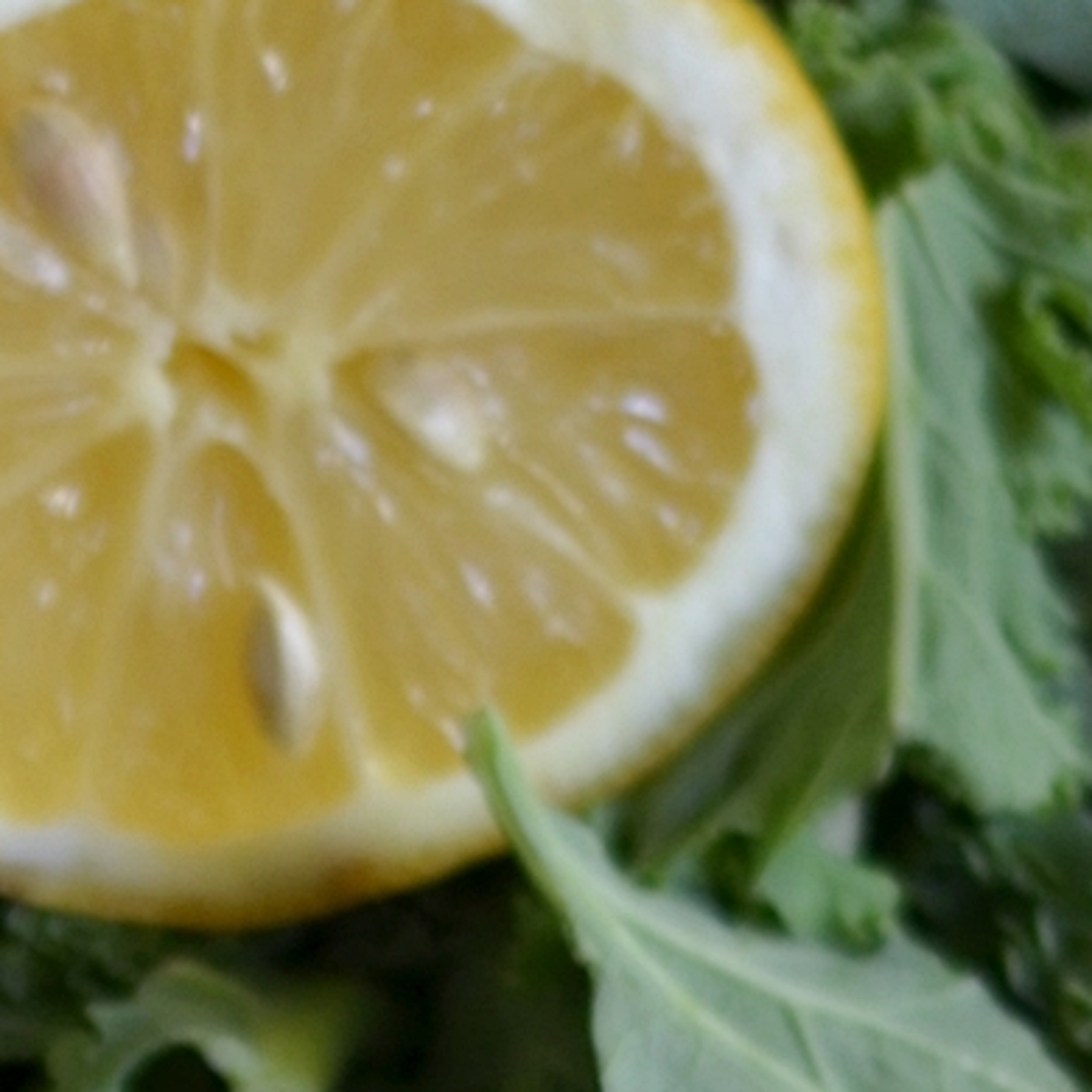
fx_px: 17560
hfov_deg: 3.5
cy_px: 3181
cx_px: -1520
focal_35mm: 492
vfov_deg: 3.5
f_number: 2
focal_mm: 50
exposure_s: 1/100
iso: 125
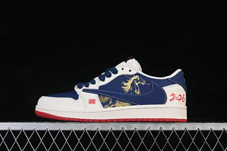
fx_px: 473
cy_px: 76
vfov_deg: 18.2
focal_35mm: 75
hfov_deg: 27.0
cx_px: 114
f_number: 8
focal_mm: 50
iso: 160
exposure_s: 1/80
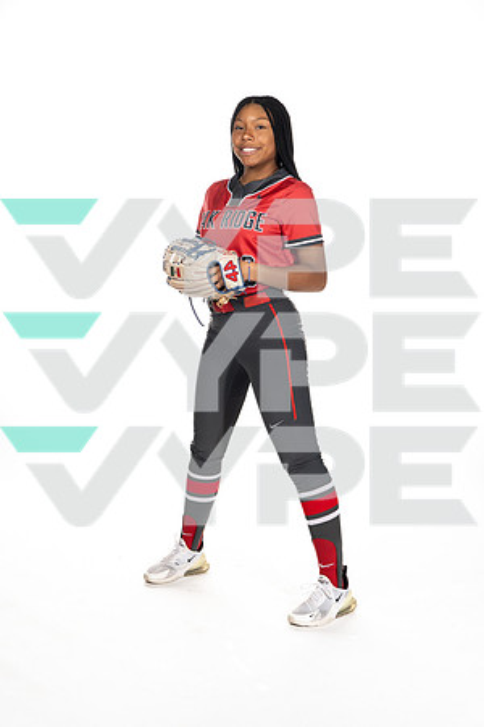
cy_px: 364
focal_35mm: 50
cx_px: 242
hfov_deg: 27.0
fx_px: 1008
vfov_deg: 39.6
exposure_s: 1/250
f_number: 6.3
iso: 400
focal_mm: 50
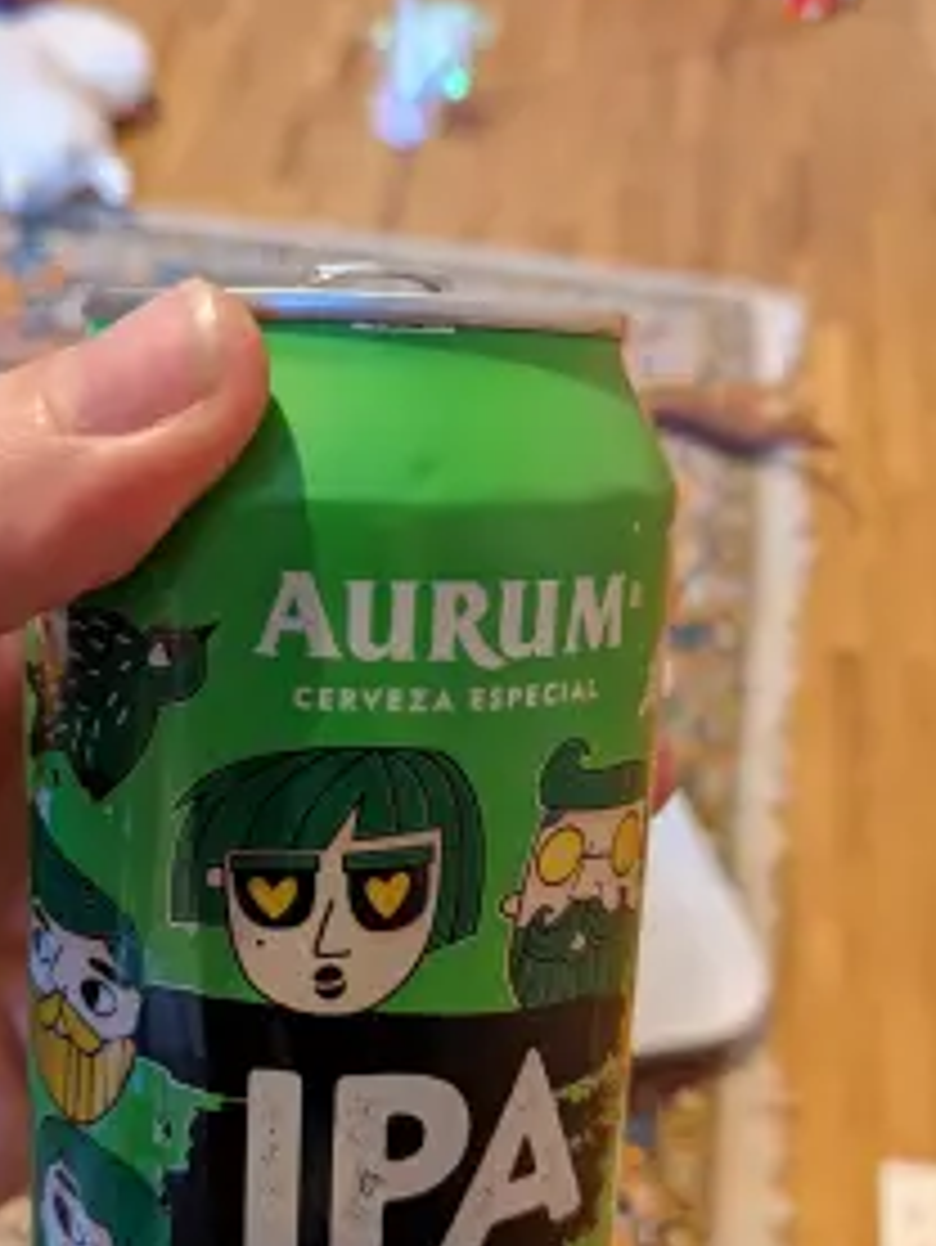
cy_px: 715
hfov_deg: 36.6
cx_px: 342
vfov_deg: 47.7
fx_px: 1405
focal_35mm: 39
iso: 363
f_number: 1.73
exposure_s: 1/49.3
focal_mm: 4.38
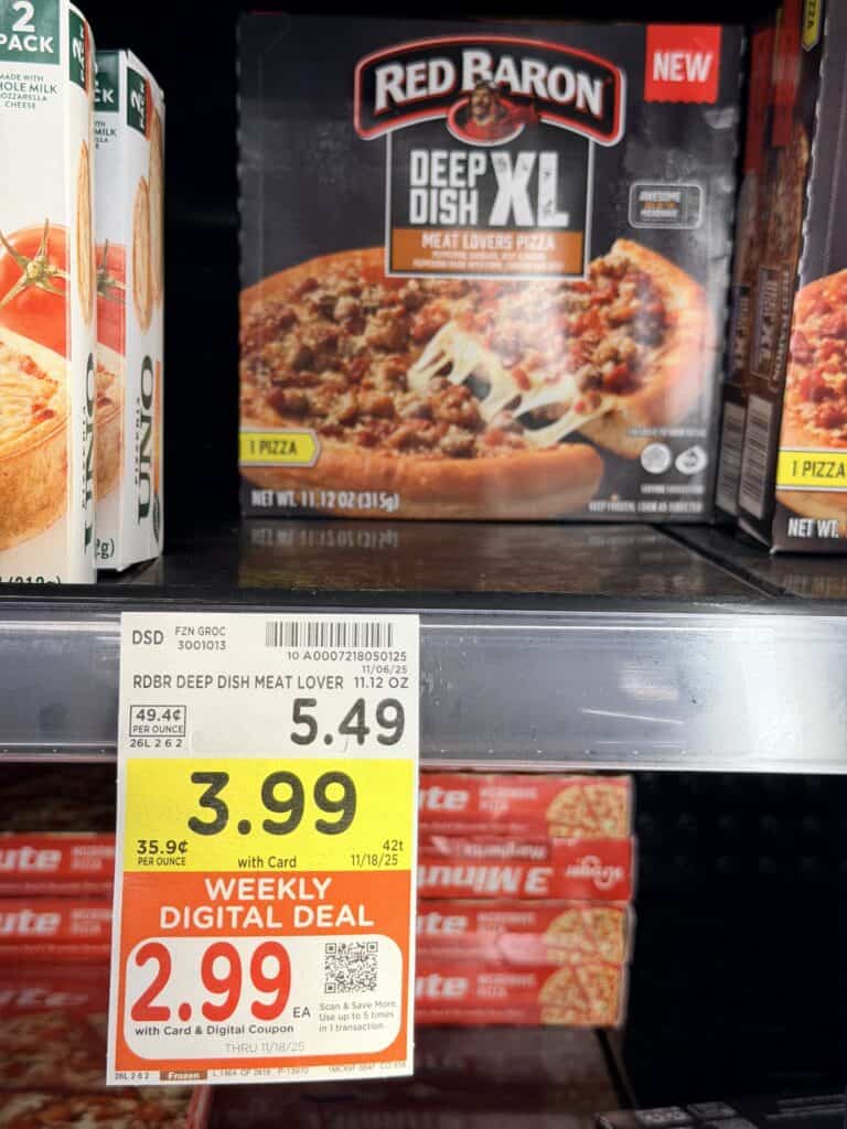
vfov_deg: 39.7
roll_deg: -2.4
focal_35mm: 48
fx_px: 1566
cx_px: 424
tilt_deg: -7.6
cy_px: 564
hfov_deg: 30.3
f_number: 1.78
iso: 100
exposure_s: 1/120
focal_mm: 6.76
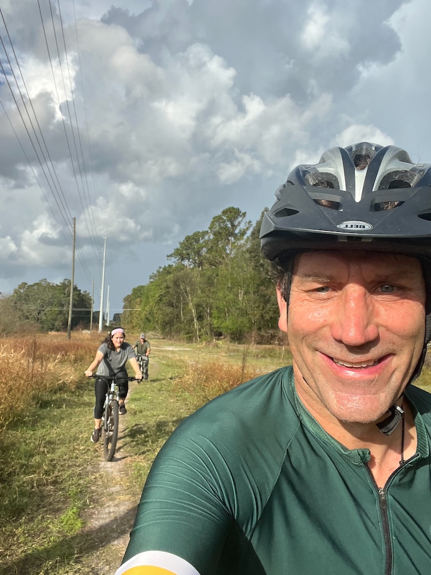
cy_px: 288
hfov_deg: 46.8
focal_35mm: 30
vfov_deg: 60.0
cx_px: 216
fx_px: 498
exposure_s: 1/1101
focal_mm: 2.71
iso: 32
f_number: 2.2
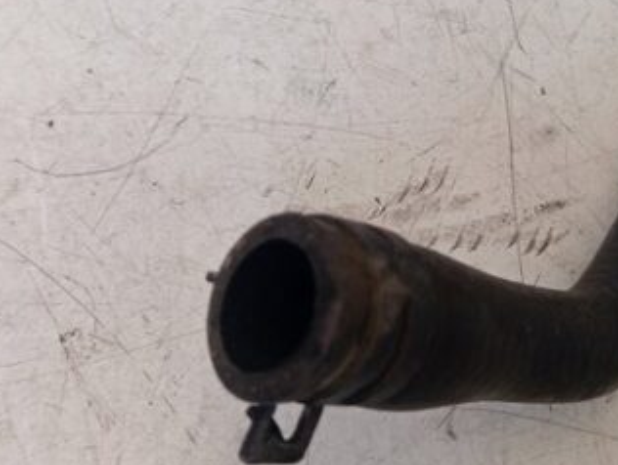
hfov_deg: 31.0
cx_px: 389
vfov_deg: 23.5
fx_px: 1109
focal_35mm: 62
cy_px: 114
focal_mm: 4.22
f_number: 1.8
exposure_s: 1/33.3
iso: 323
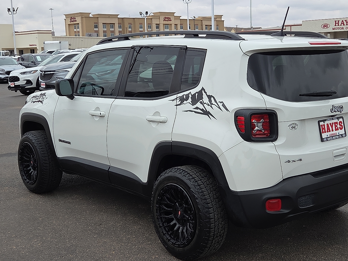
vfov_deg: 28.0
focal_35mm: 52
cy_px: 128
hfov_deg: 36.7
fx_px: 523
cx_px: 203
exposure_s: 1/2000
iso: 76
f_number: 1.8
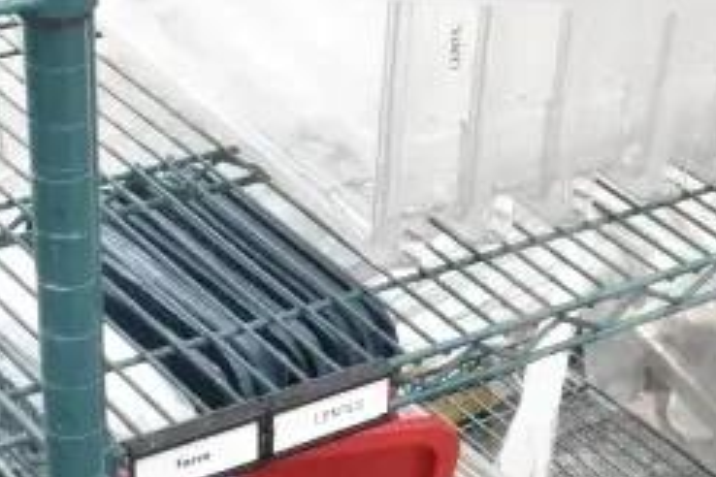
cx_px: 739
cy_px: 446
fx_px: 2367
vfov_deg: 11.4
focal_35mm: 119
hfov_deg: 16.8
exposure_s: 1/1000
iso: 6400
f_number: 16
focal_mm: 32
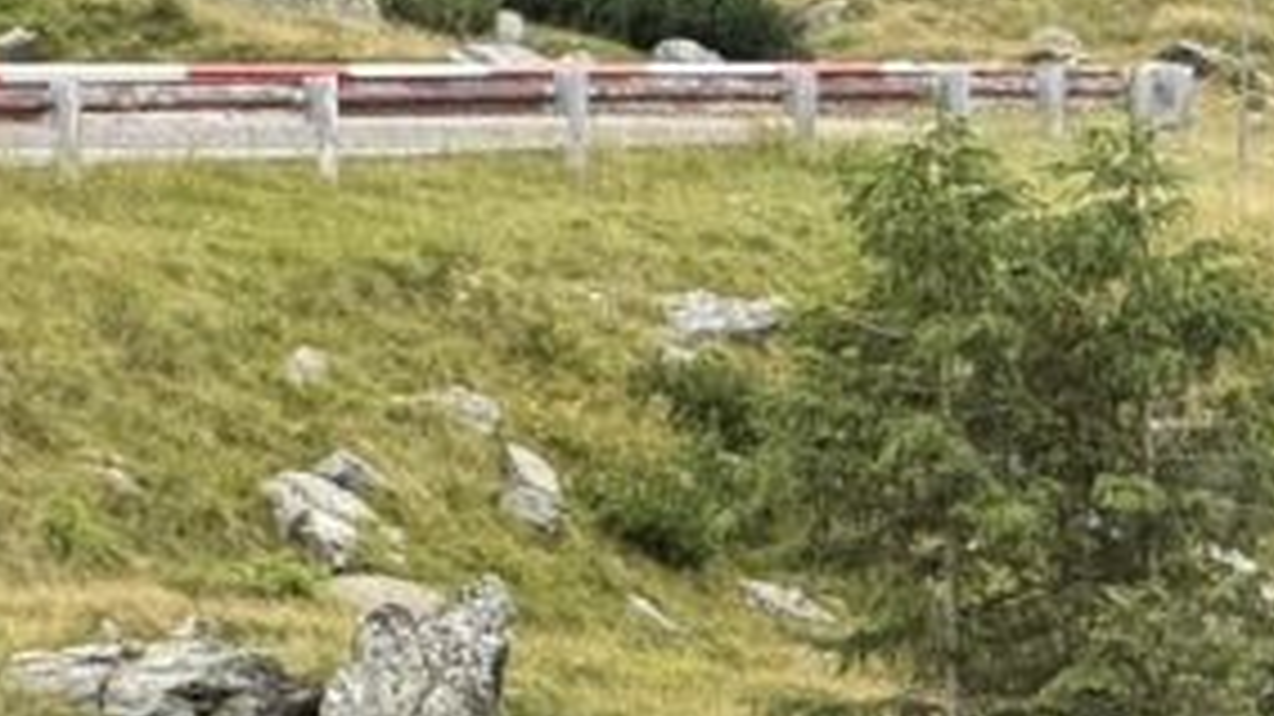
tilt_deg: -1.0
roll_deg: +2.5
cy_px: 698
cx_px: 2390
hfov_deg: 5.9
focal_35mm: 356
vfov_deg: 3.4
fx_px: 12023
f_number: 2.8
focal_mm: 9
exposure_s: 1/99
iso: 100
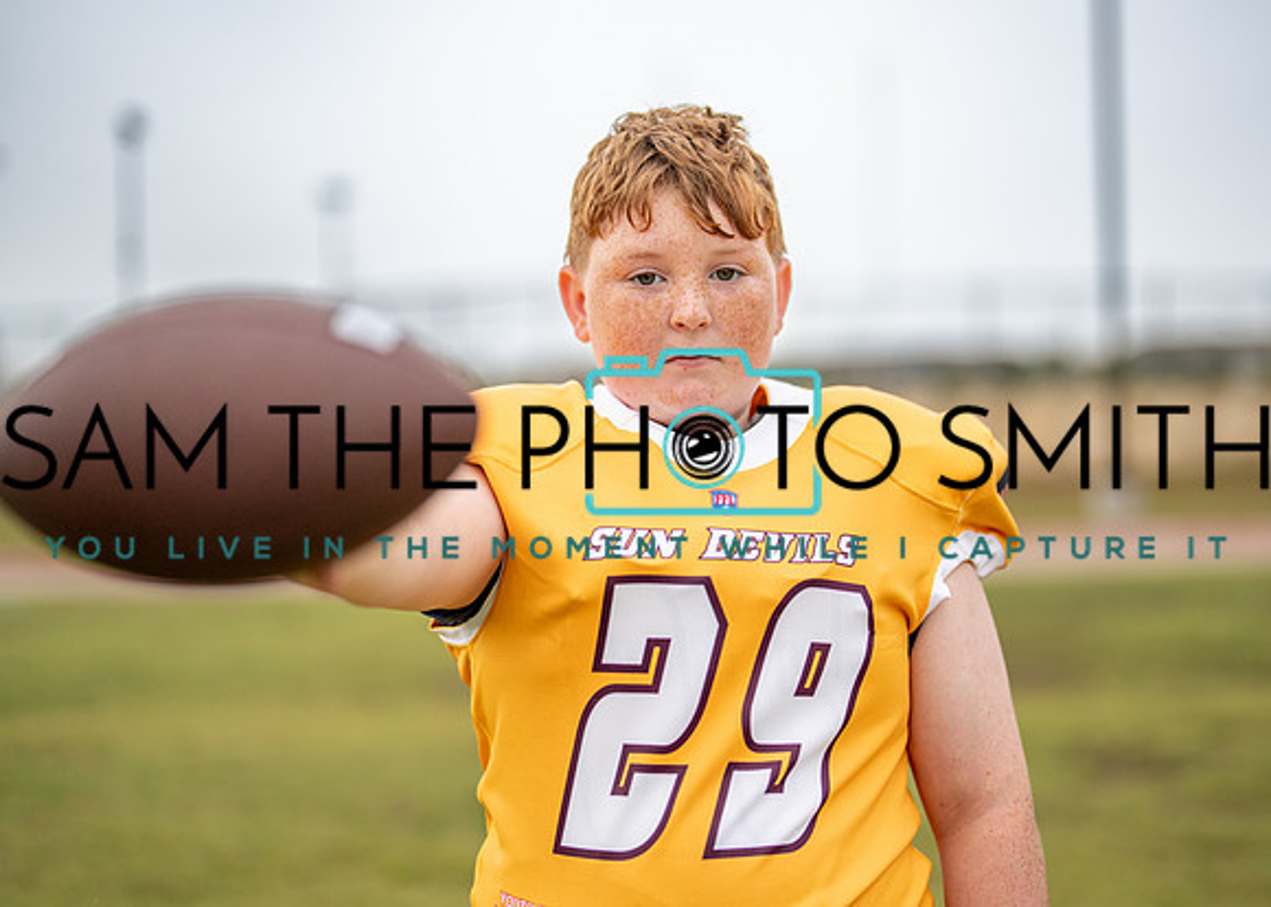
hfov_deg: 33.7
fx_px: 2096
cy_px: 422
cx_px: 713
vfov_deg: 24.4
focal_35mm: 58
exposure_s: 1/1250
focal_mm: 50
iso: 320
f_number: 1.2
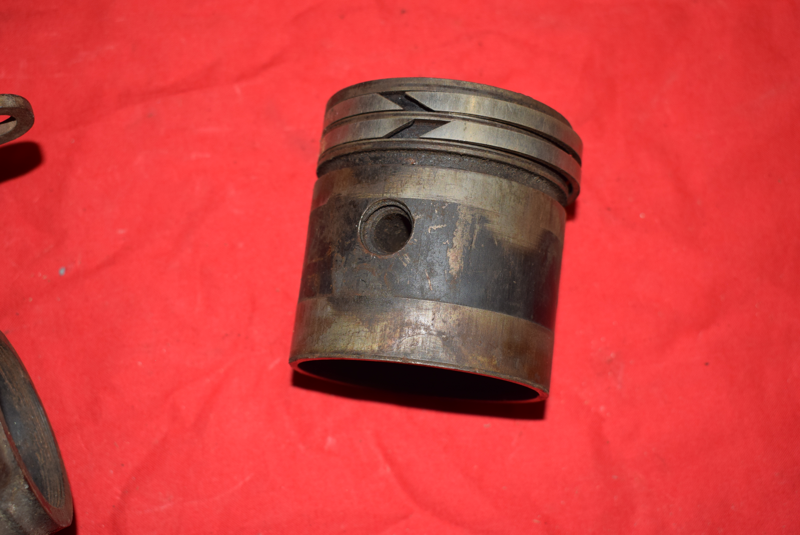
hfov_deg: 37.8
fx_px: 1168
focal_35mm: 52
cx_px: 400
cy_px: 268
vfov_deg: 25.8
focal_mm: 35
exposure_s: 1/125
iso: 400
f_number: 5.6
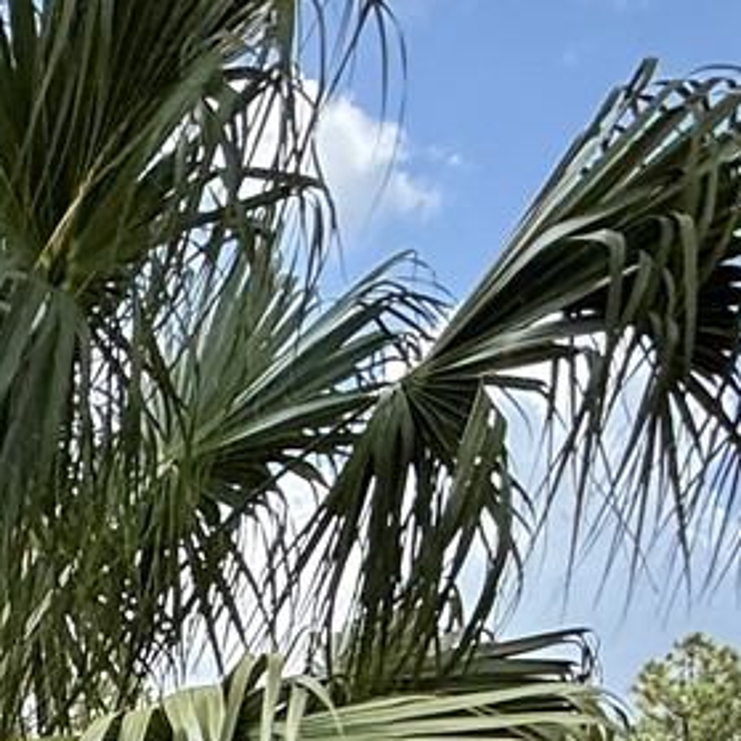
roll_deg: -1.8
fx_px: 1720
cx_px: -606
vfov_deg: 18.8
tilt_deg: -6.2
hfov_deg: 18.7
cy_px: 1333
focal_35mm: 71
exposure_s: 1/638
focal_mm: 2.22
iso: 64
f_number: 2.2
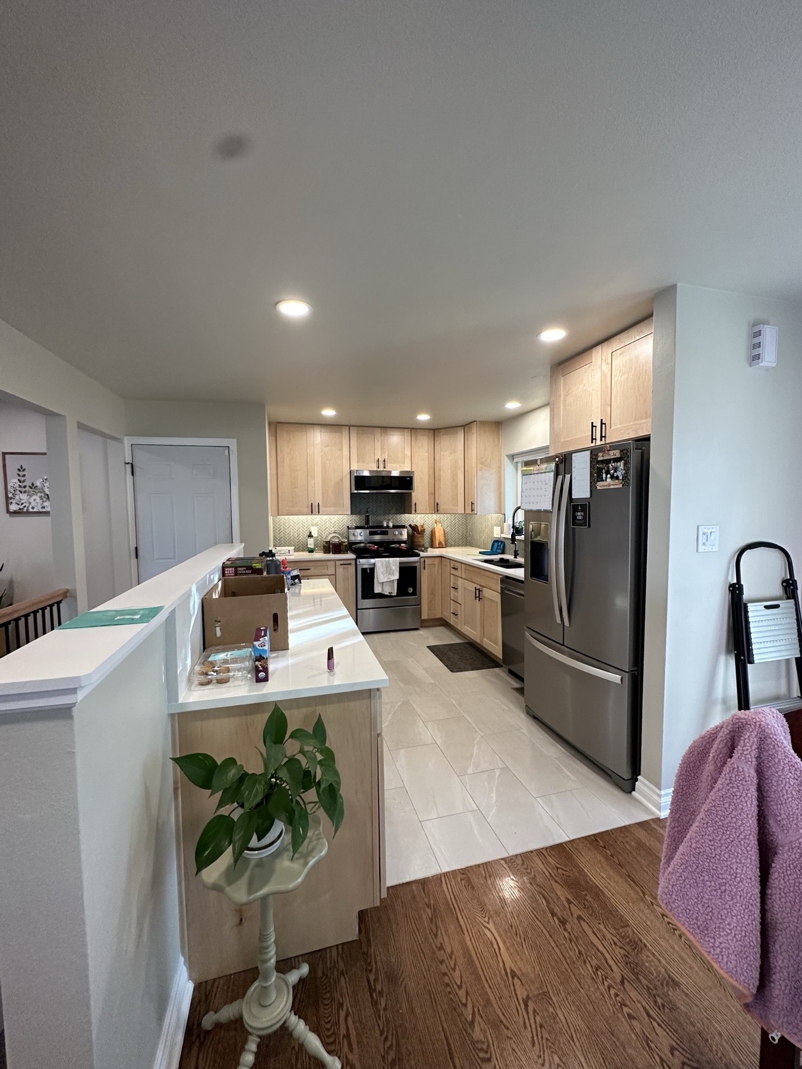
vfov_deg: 102.1
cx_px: 401
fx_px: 432
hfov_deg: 85.7
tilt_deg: -3.3
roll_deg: +0.9
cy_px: 534
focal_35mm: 14
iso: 200
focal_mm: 2.22
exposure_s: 1/120
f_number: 2.2
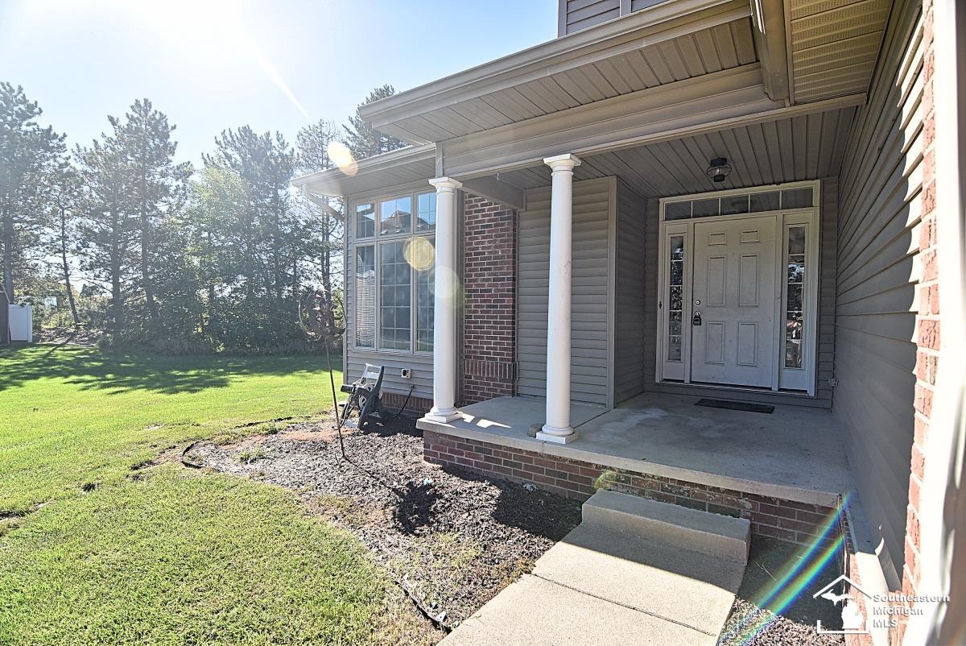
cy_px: 323
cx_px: 483
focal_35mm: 16
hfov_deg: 94.9
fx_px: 443
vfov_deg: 72.2
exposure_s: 1/250
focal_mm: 11
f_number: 6.3
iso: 200
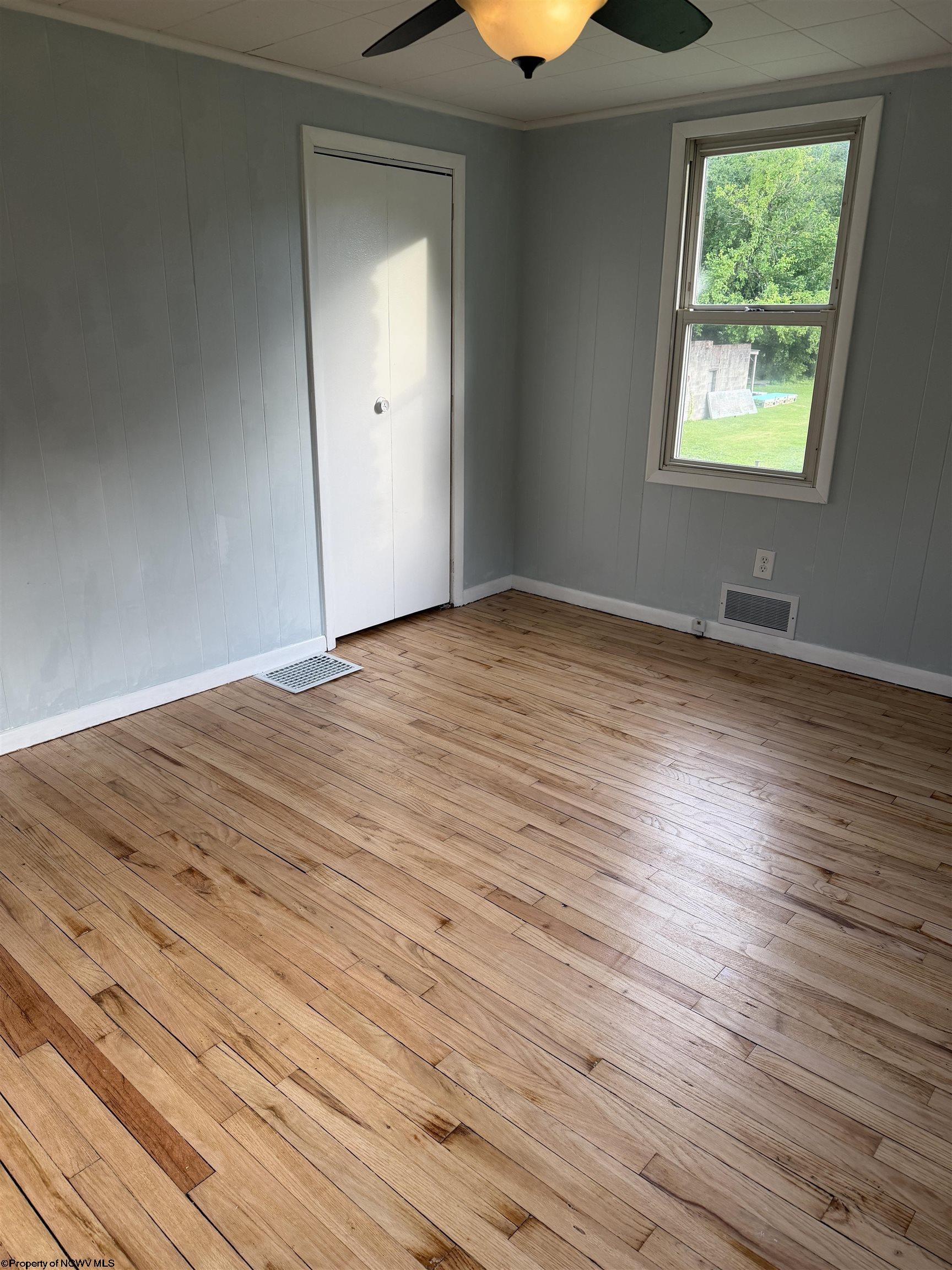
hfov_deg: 56.8
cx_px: 476
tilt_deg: -19.4
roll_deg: -1.1
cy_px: 635
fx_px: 880
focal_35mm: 24
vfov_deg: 71.6
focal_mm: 6.76
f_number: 1.78
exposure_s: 1/120
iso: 125
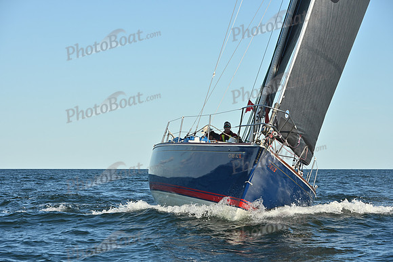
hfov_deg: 15.2
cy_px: 131
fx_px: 1474
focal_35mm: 135
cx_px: 196
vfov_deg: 10.2
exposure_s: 1/1250
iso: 320
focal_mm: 135
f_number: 9
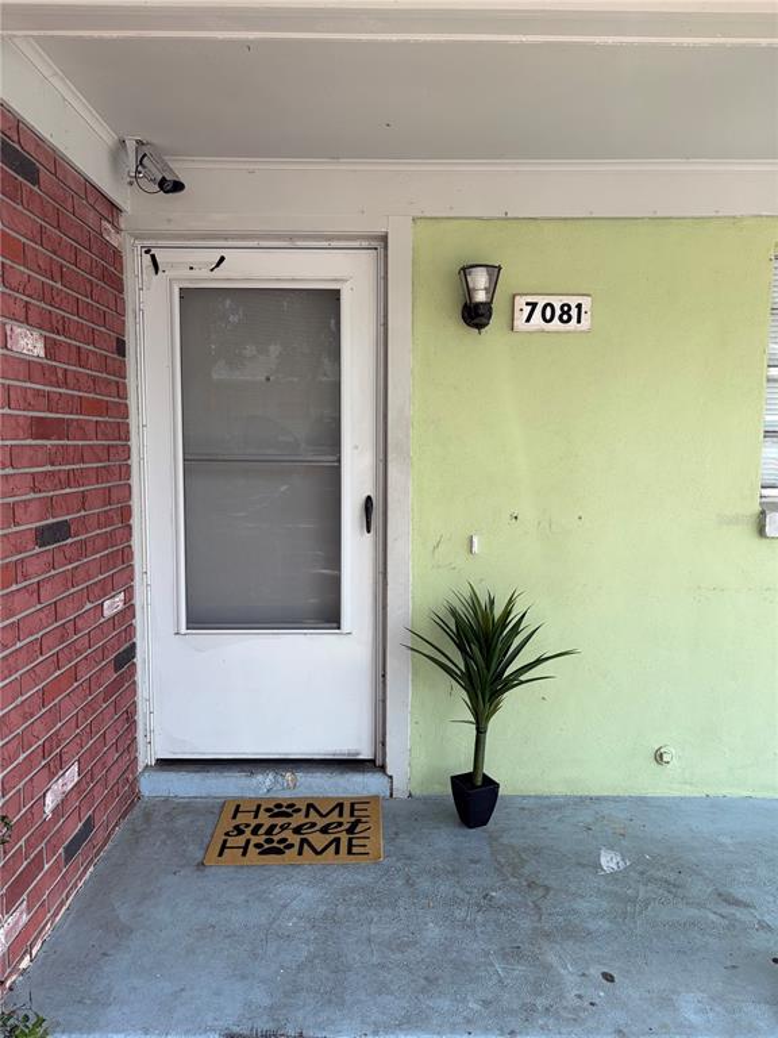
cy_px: 519
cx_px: 389
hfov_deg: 53.1
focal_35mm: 26
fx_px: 779
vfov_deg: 67.3
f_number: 1.6
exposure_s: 1/468
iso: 50
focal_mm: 5.96
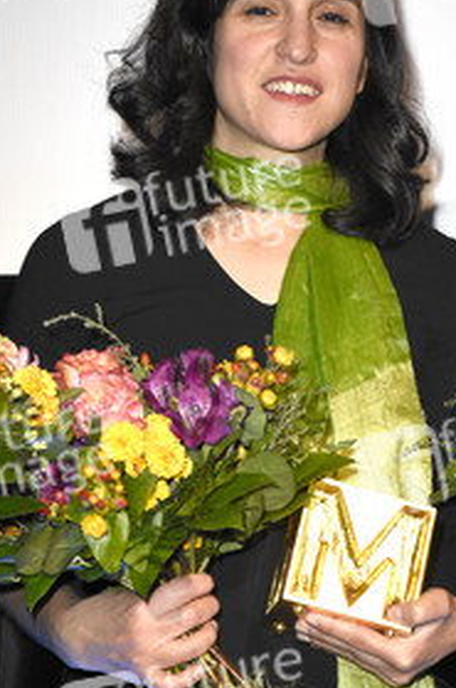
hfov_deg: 9.6
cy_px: 338
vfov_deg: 14.5
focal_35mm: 142
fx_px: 2708
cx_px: 256
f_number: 6.3
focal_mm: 66
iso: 3200
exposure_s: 1/125
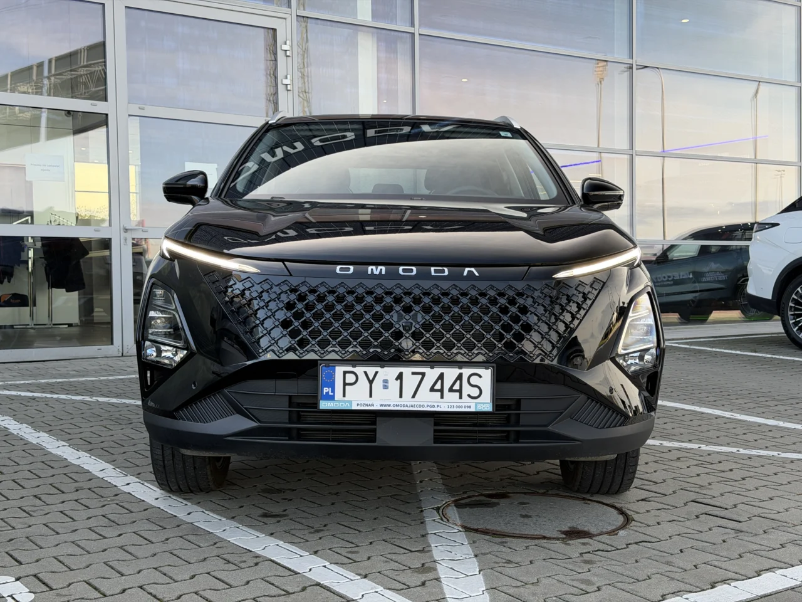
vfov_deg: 30.3
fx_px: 1112
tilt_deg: -1.2
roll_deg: +0.2
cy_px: 301
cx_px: 401
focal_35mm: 48
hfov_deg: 39.7
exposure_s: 1/232
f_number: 1.78
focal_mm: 6.76
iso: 64
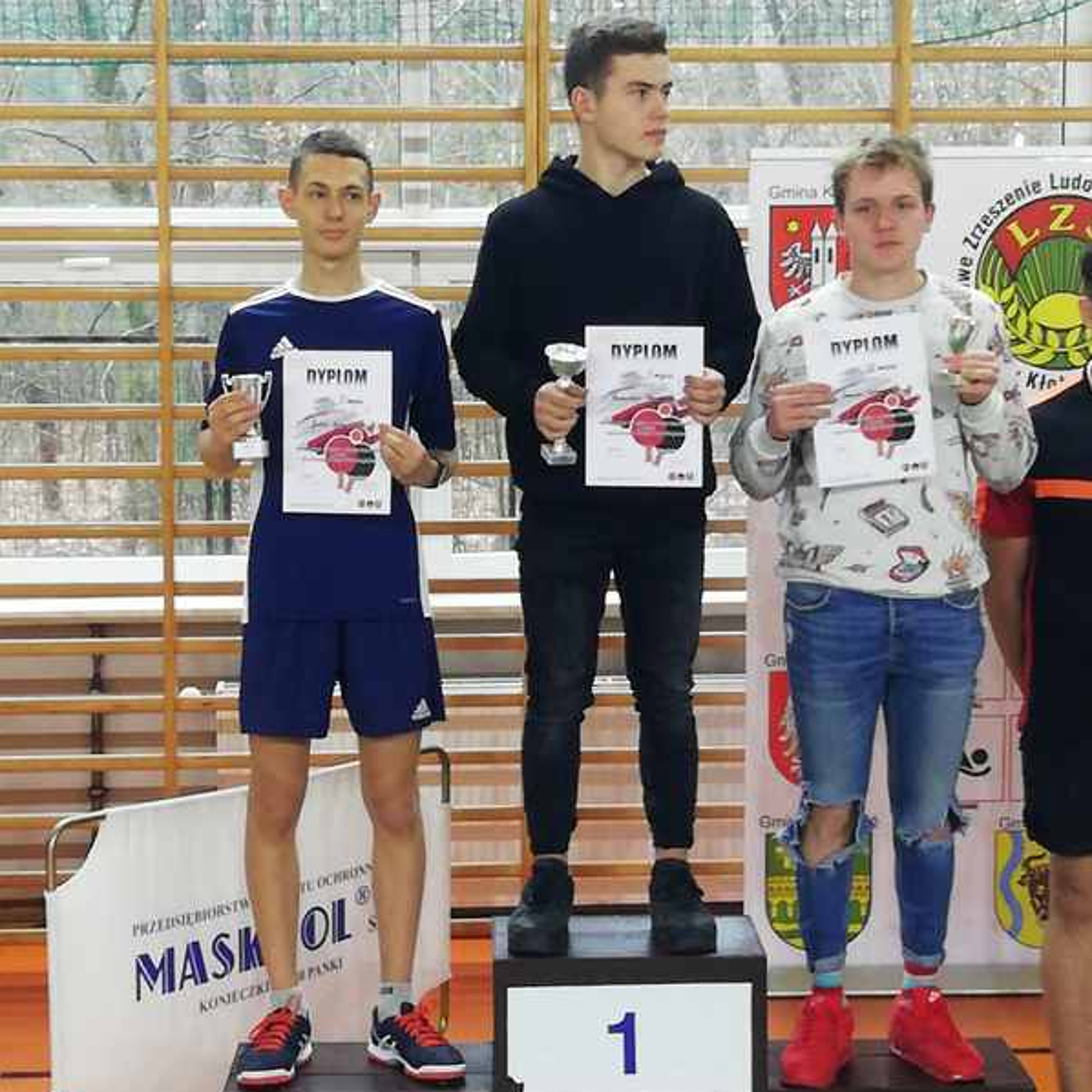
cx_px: 546
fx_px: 2998
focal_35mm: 84
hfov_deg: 20.6
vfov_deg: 20.6
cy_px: 550
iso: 320
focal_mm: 3.21
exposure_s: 1/25
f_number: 2.2
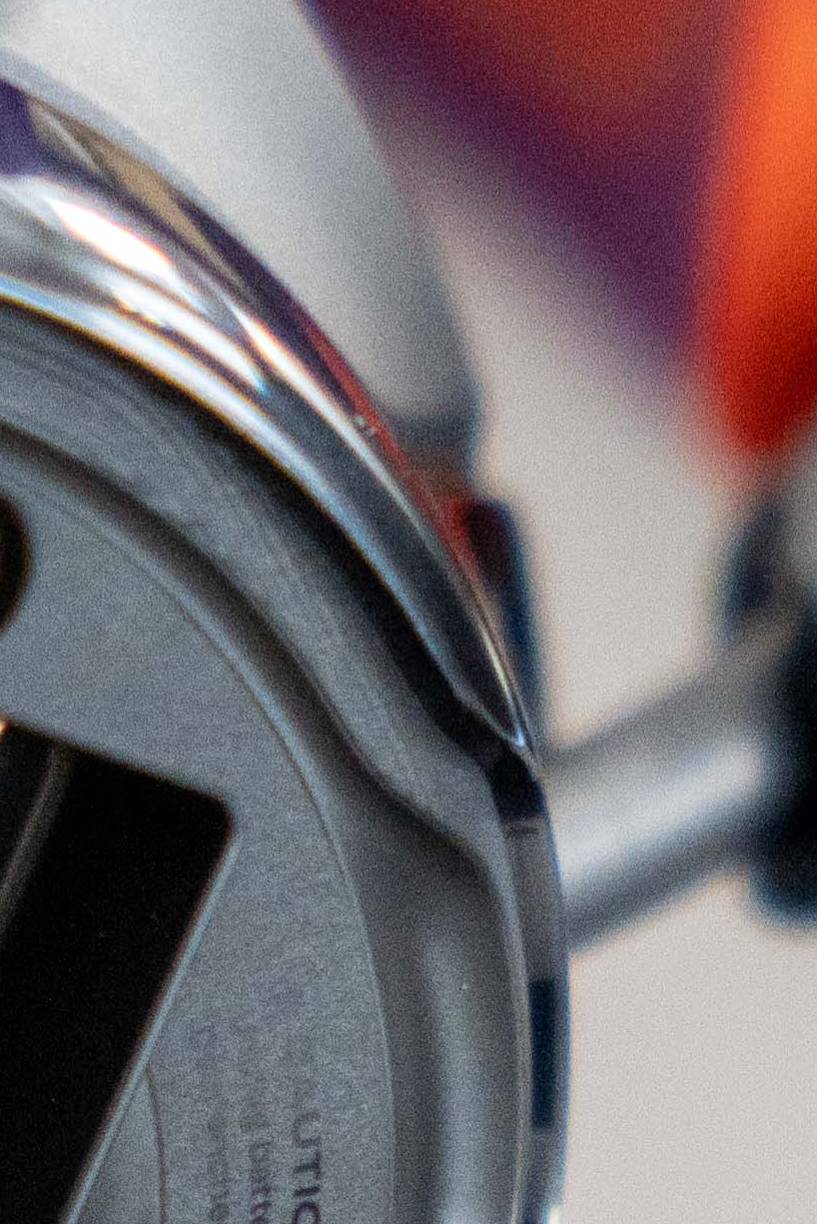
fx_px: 13642
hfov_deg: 3.4
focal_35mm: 401
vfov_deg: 5.1
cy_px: 2135
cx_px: 572
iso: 1600
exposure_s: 1/100
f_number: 2.8
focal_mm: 70
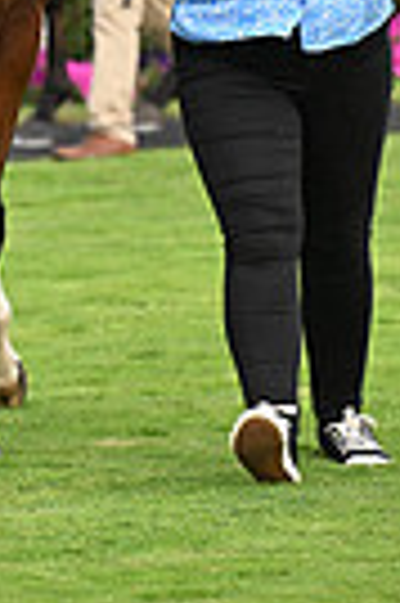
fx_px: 11211
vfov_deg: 3.1
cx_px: -22
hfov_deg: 2.0
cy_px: -356
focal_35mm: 671
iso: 1000
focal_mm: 200
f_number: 4.5
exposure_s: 1/1600
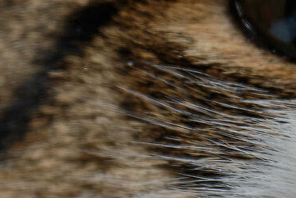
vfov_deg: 0.7
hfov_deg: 1.0
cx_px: 462
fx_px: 16146
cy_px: 188
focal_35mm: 1963
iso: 200
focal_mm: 200
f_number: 4.8
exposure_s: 1/100
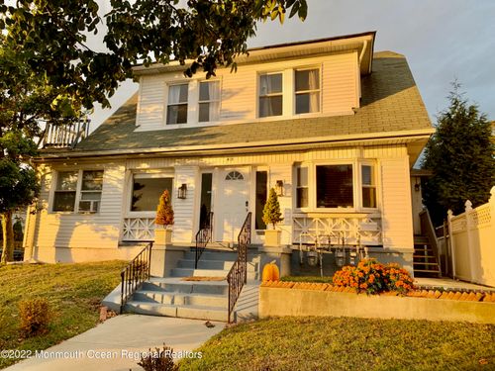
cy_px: 186
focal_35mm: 26
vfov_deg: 53.1
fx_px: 372
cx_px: 248
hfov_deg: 67.3
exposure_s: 1/122
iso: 25
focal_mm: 4.25
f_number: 1.8
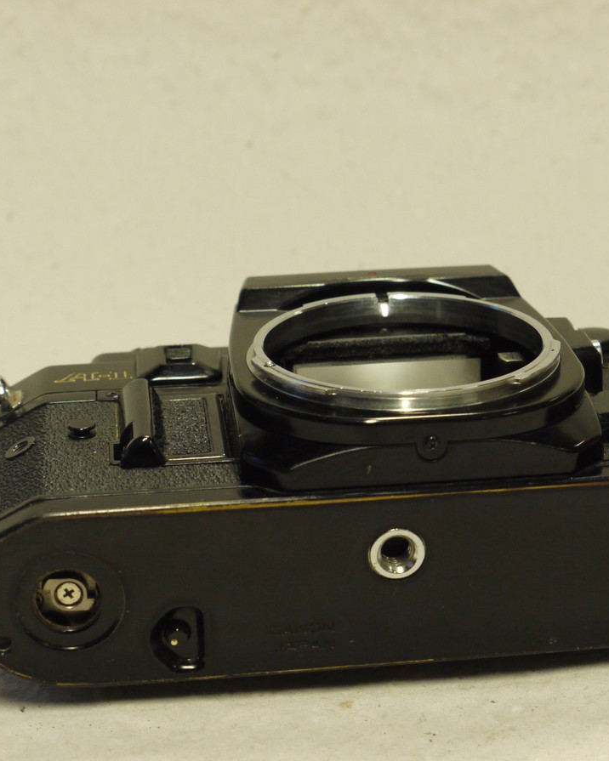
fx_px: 2005
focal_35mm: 89
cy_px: 382
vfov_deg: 21.5
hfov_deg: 17.2
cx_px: 396
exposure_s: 1/30
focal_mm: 34
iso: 800
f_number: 7.1
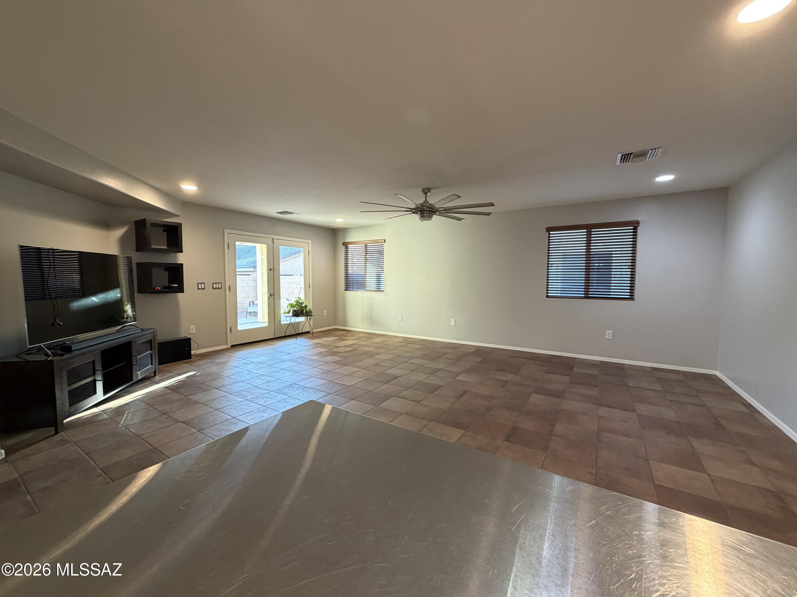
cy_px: 298
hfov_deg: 102.1
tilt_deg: -2.7
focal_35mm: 14
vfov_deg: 85.7
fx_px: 322
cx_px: 398
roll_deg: -0.1
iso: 250
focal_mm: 2.22
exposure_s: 1/60
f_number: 2.2
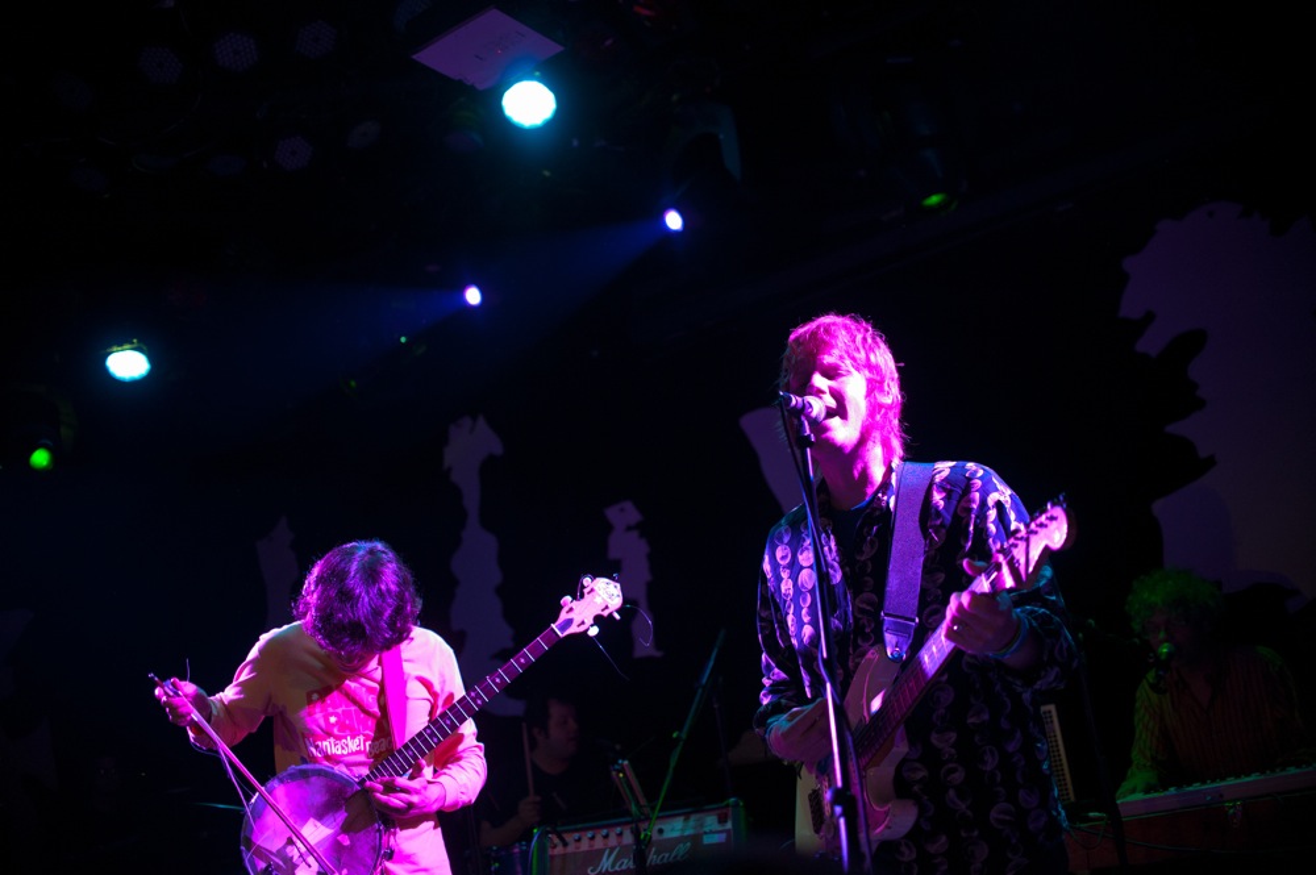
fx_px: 1278
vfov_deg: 37.8
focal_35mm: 35
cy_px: 438
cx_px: 658
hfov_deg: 54.5
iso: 3200
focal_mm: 35
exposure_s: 1/320
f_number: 2.5
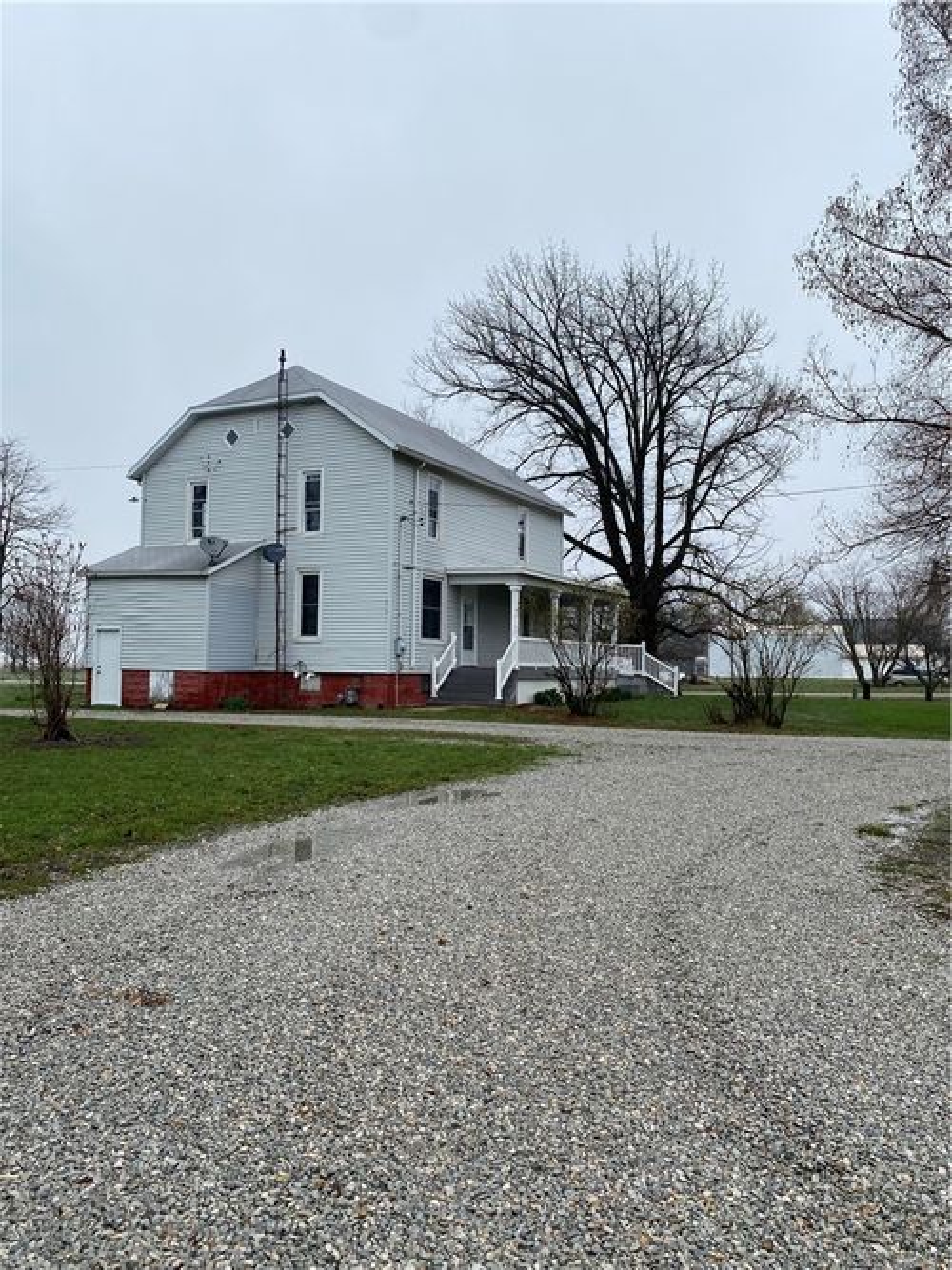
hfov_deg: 53.0
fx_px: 954
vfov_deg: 67.3
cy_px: 635
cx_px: 476
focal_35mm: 26
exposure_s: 1/864
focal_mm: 4.25
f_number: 1.8
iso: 32
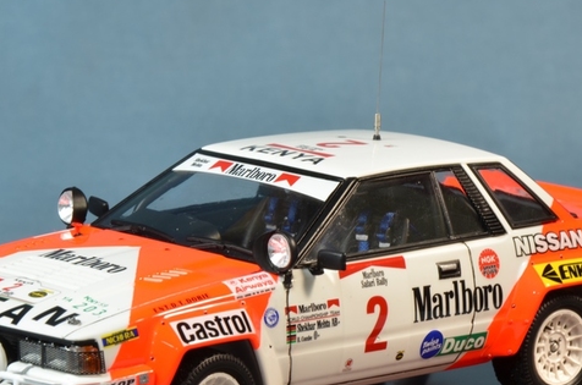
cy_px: 288
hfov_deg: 8.4
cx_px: 247
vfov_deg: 5.5
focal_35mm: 247
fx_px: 3984
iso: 200
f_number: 18
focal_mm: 98
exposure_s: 1/2
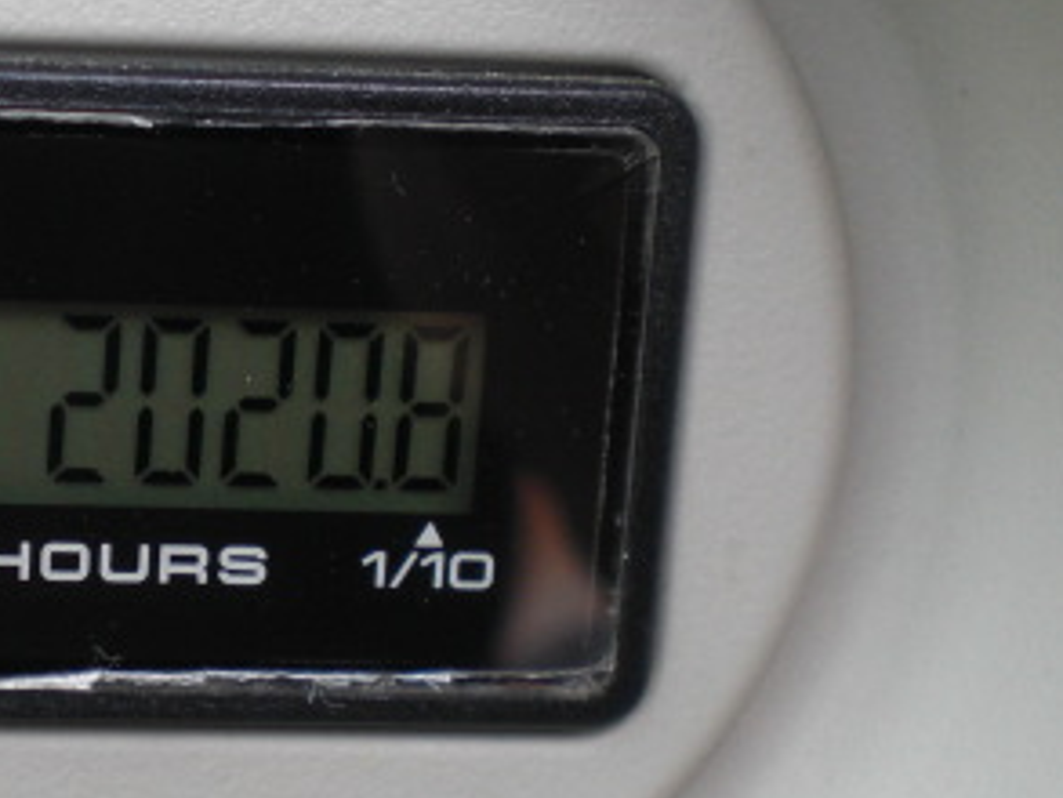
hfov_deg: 23.0
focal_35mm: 83
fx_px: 2550
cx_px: 127
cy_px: 515
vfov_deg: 17.8
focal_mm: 6.3
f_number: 3.1
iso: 100
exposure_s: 1/100
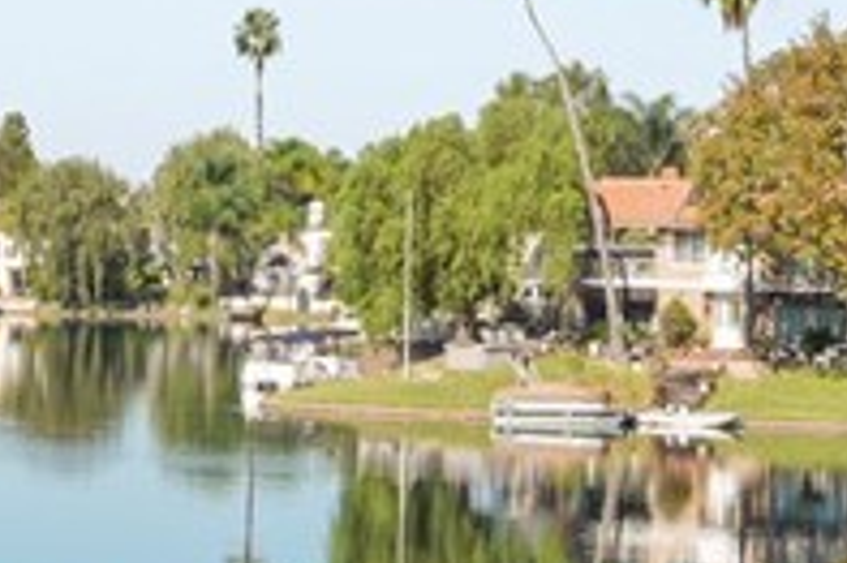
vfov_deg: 7.5
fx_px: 4278
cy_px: 307
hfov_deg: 11.1
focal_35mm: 182
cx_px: -219
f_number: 10
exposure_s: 1/125
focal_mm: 35
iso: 100
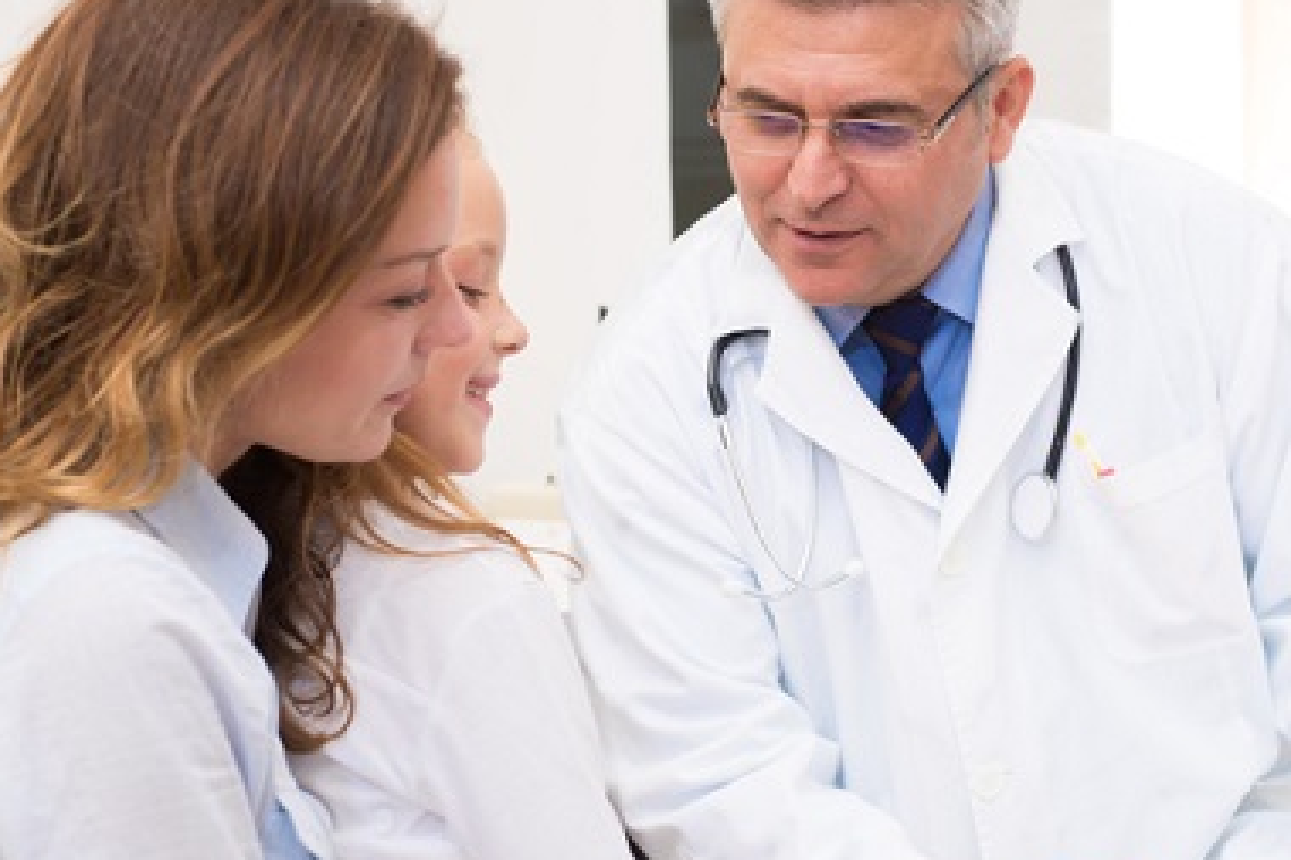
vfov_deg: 17.3
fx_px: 2832
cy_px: 489
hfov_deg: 25.7
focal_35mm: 79
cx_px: 741
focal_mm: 50
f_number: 4.5
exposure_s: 1/500
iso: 400
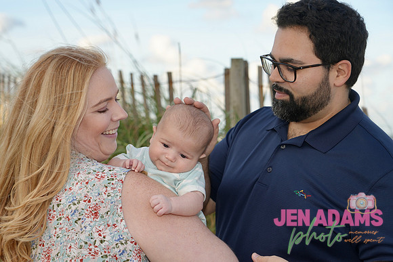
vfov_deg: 21.6
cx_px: 196
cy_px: 131
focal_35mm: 63
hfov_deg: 31.9
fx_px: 688
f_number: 4.5
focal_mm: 63
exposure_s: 1/200
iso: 100
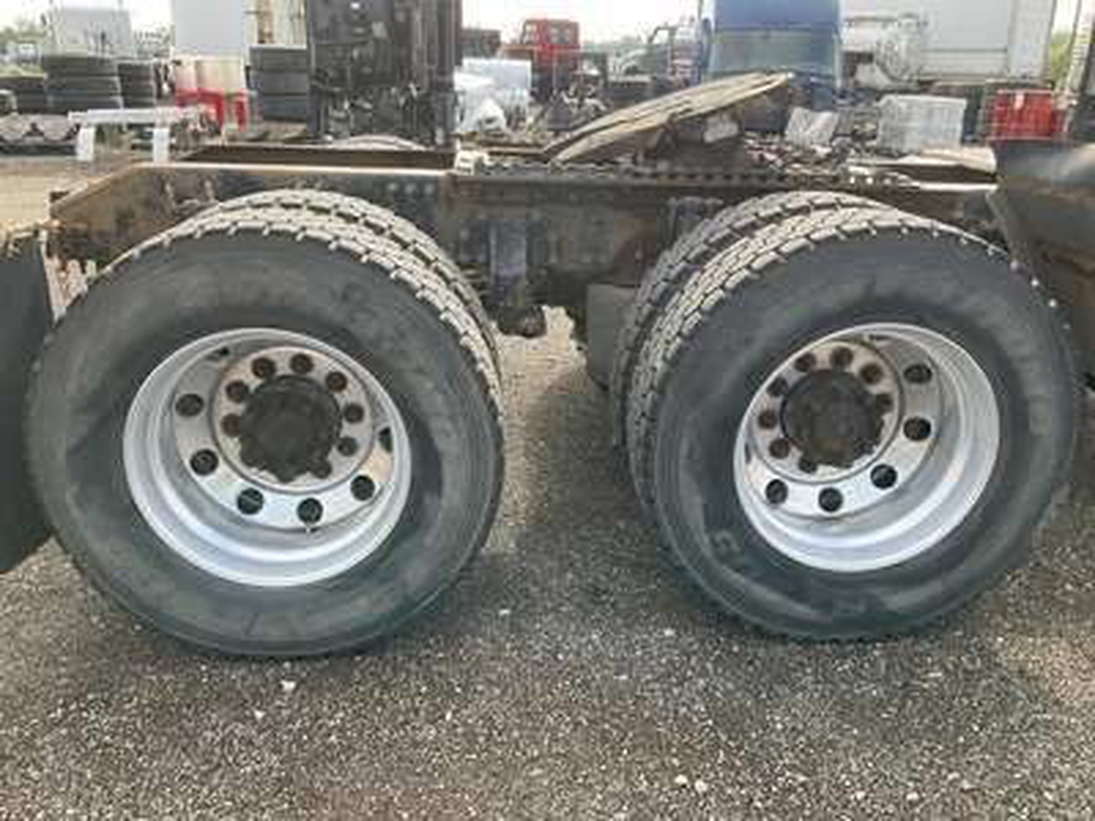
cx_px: 548
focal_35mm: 29
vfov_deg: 48.2
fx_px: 917
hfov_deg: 61.7
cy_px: 410
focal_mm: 3
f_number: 1.8
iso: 25
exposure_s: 1/312
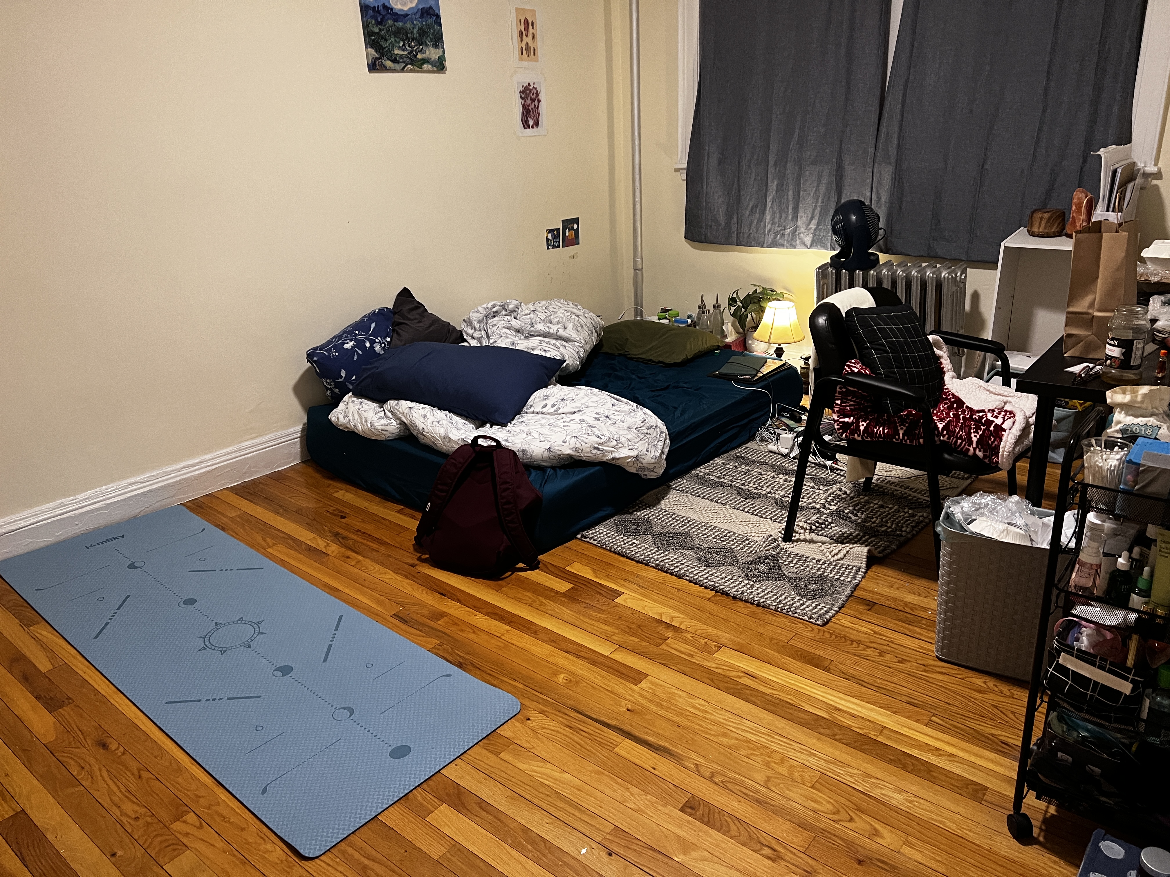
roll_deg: +2.3
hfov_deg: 67.3
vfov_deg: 53.1
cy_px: 438
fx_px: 879
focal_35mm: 26
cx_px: 585
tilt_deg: -20.4
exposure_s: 1/60
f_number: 1.5
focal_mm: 5.7
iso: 250
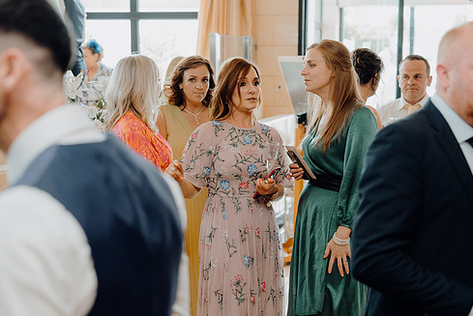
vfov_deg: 21.3
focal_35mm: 64
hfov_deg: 31.4
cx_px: 249
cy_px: 186
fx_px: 842
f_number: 2.8
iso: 1250
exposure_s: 1/200
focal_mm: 54
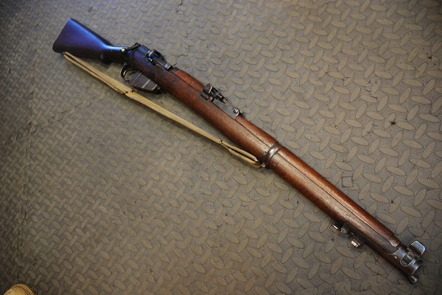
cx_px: 221
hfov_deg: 67.3
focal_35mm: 27
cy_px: 148
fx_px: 332
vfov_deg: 48.0
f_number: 3.5
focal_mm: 18
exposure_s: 1/30
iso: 560
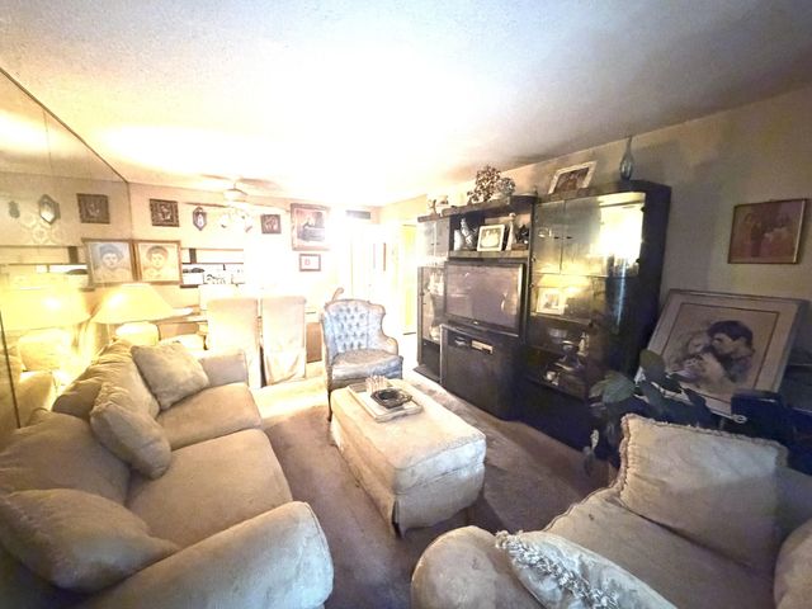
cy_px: 304
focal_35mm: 14
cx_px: 406
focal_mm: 2.22
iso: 1600
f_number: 2.2
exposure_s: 1/40
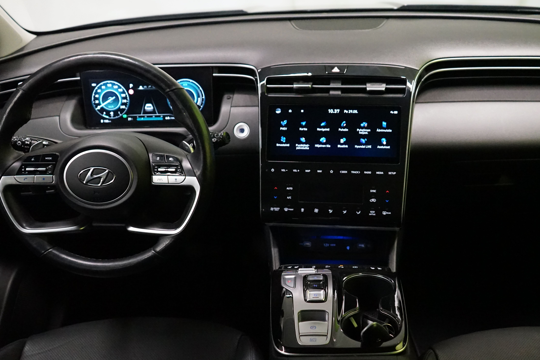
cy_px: 206
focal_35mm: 38
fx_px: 570
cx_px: 310
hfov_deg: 50.5
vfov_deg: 35.0
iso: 6400
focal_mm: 28
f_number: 3.5
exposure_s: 1/80
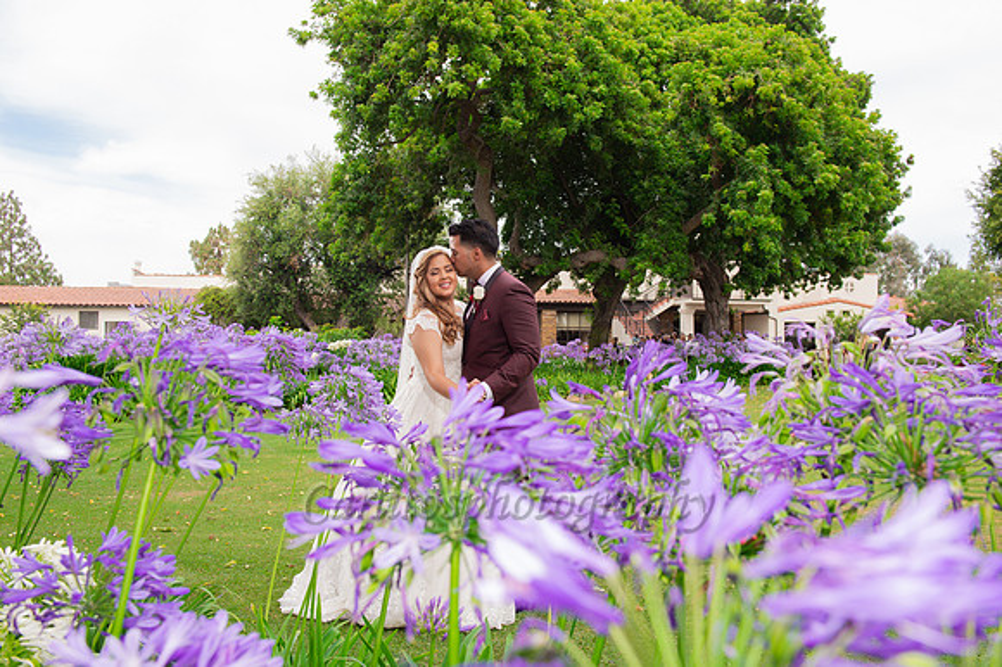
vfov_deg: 41.1
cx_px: 501
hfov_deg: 58.7
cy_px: 334
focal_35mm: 32
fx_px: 890
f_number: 6.3
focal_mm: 32
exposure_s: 1/250
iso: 400
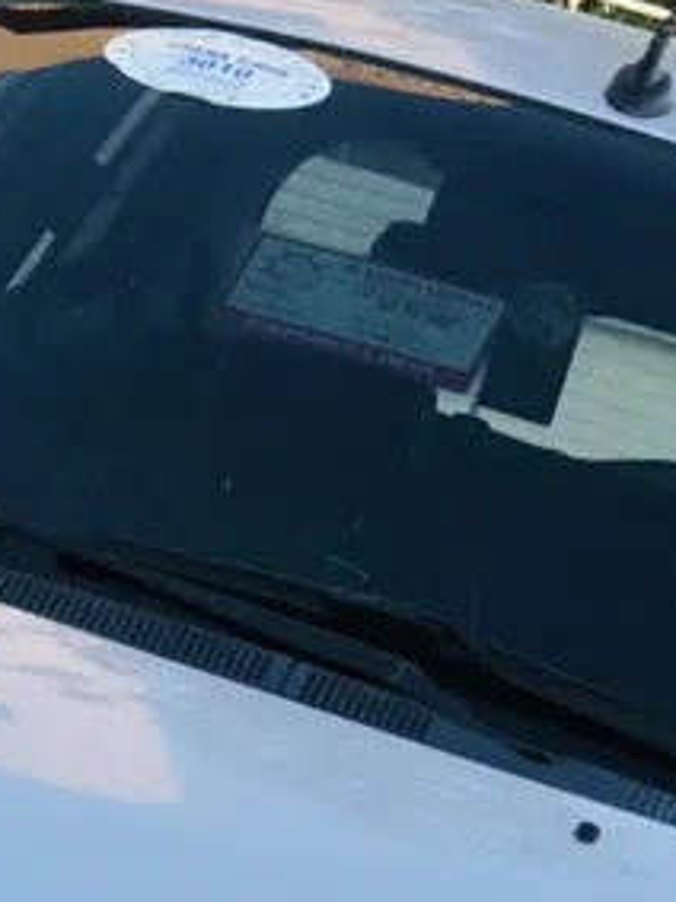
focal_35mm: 251
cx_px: 32
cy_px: 964
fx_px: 6540
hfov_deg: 5.9
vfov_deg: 7.8
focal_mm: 6
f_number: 2.4
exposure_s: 1/50
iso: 20
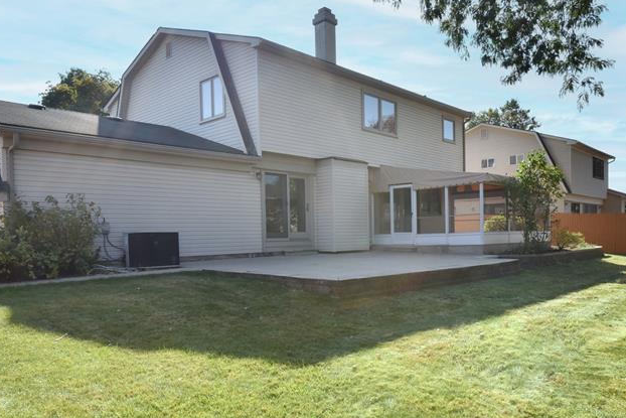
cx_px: 359
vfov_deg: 46.1
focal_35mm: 28
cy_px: 255
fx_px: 487
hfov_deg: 65.1
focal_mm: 17
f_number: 16
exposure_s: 1/200
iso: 640
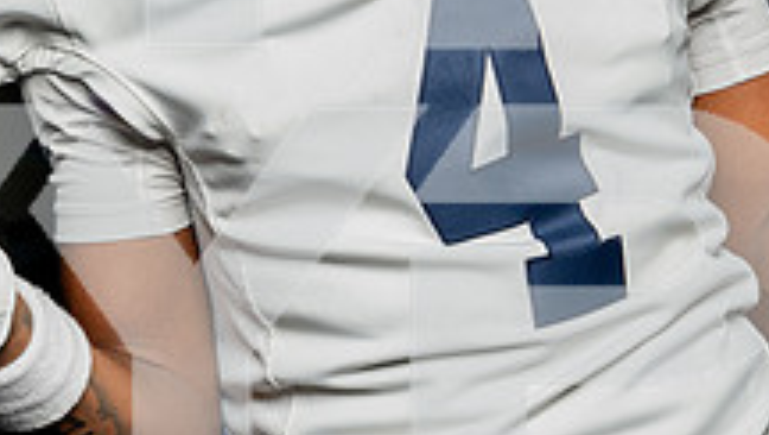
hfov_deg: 15.9
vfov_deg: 8.9
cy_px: -137
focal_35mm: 135
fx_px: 2755
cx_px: 352
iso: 640
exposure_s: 1/200
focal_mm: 48
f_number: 7.1
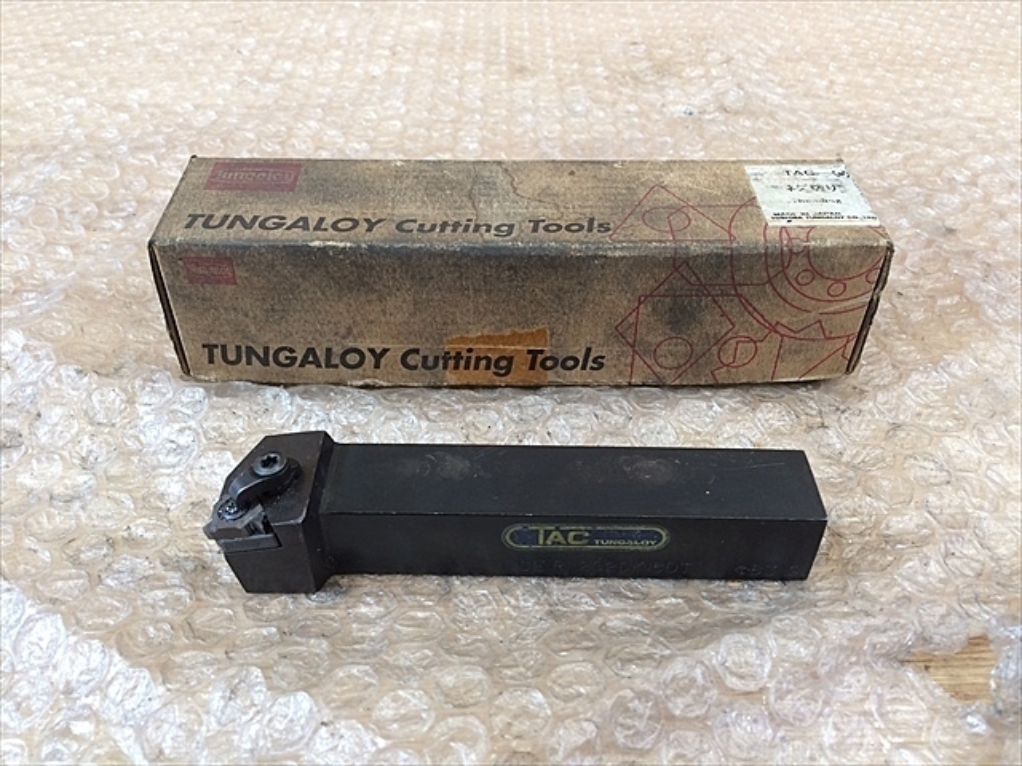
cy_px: 383
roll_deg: +0.2
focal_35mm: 29
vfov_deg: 48.2
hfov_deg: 61.7
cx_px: 511
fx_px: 856
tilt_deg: -42.3
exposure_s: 1/30
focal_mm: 4.15
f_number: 2.2
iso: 50
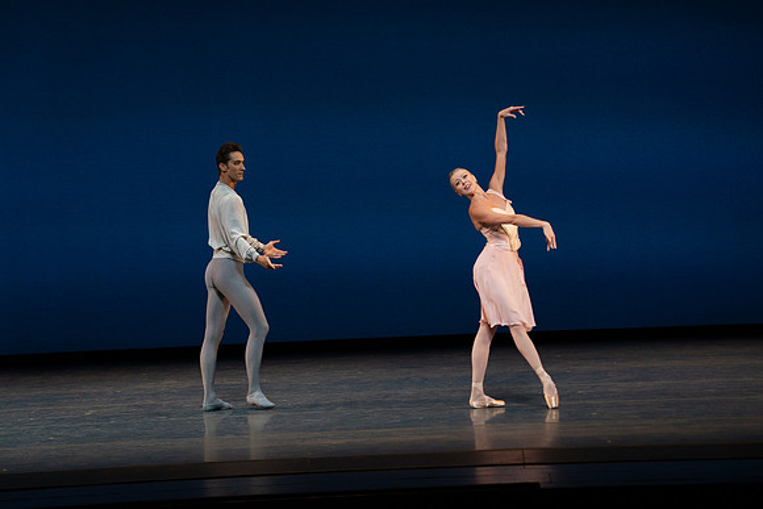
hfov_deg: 11.7
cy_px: 254
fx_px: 3731
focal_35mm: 176
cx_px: 382
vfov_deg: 7.8
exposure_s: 1/500
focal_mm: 176
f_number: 8
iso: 3200
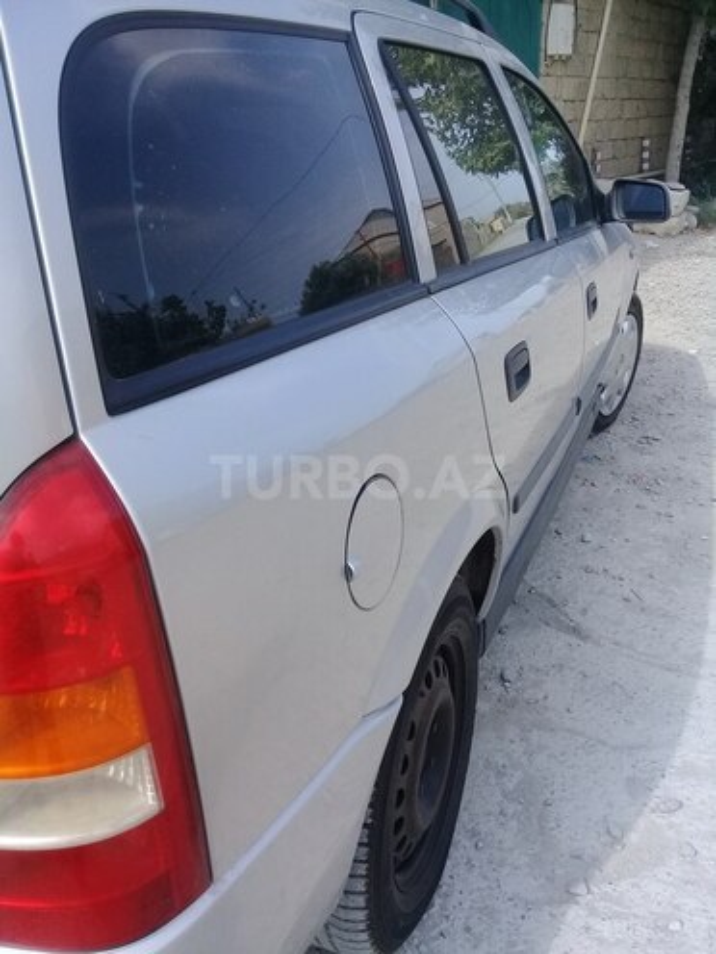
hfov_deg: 45.4
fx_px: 855
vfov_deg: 58.4
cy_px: 477
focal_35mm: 31
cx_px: 358
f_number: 2.2
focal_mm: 3.3
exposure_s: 1/602
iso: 50
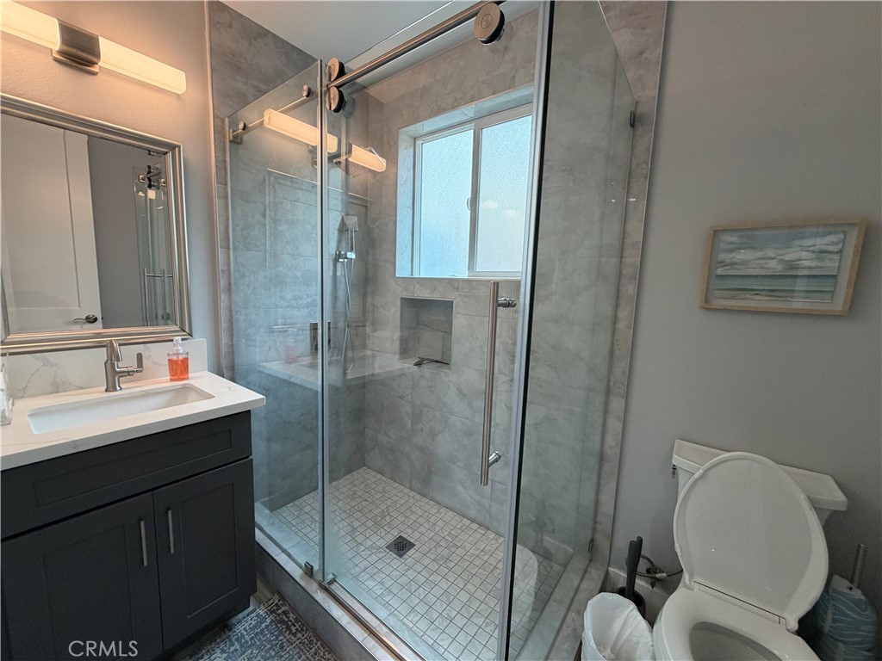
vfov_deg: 85.7
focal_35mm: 14
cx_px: 441
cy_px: 330
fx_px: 357
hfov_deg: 102.1
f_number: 2.2
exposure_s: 1/120
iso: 200
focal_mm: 2.22
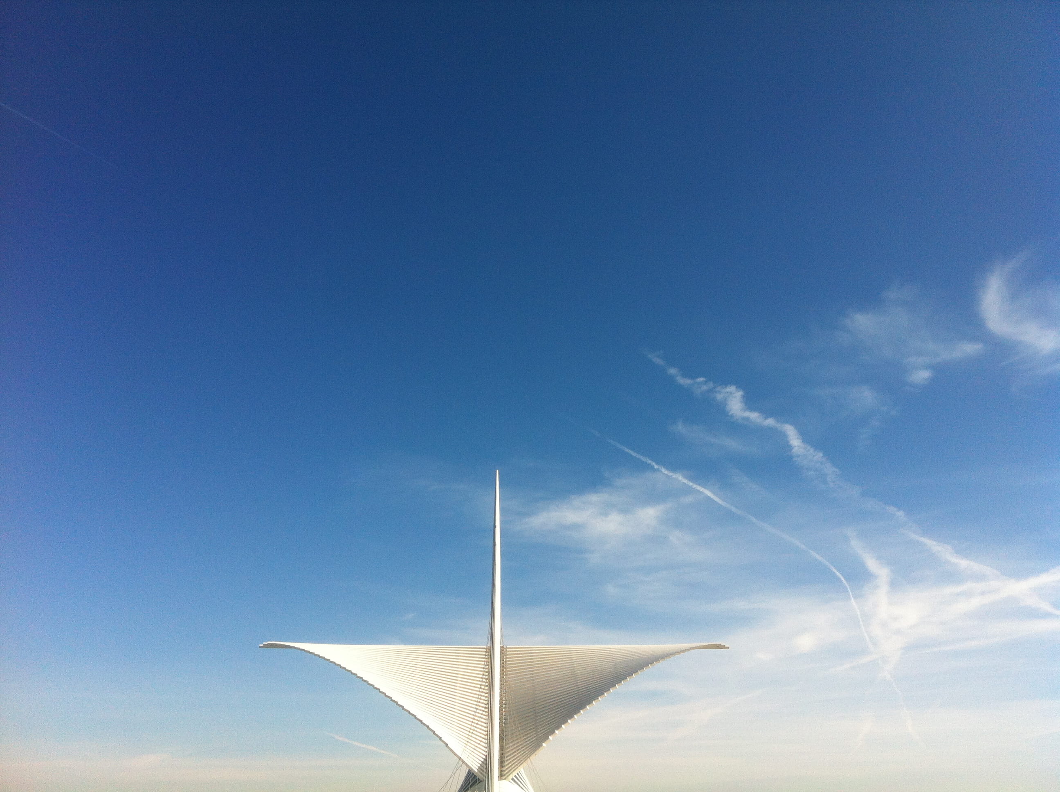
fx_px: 1070
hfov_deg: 52.7
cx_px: 530
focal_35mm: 35
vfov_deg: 40.6
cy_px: 396
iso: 80
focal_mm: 3.85
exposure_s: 1/2011
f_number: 2.8
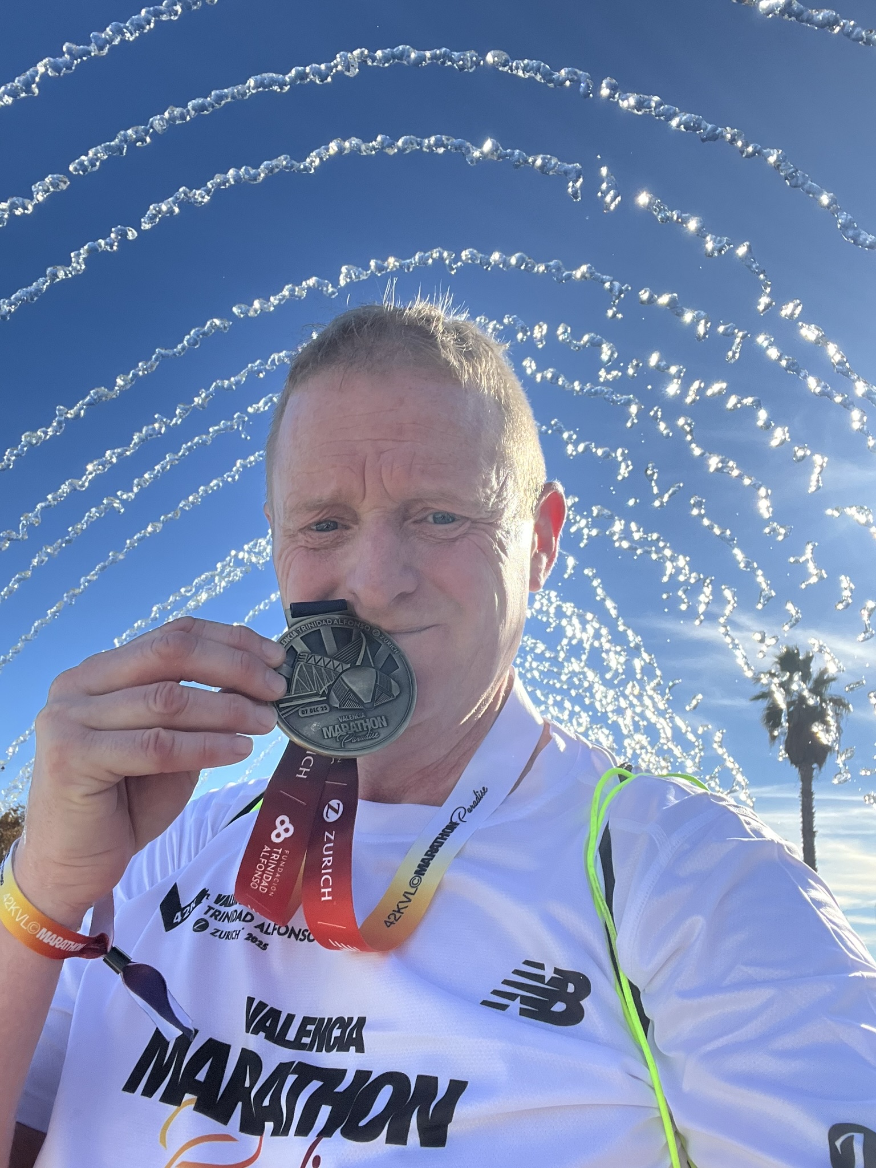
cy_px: 584
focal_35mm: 30
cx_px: 438
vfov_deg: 60.0
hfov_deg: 46.8
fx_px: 1012
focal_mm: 2.71
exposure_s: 1/684
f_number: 2.2
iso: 32
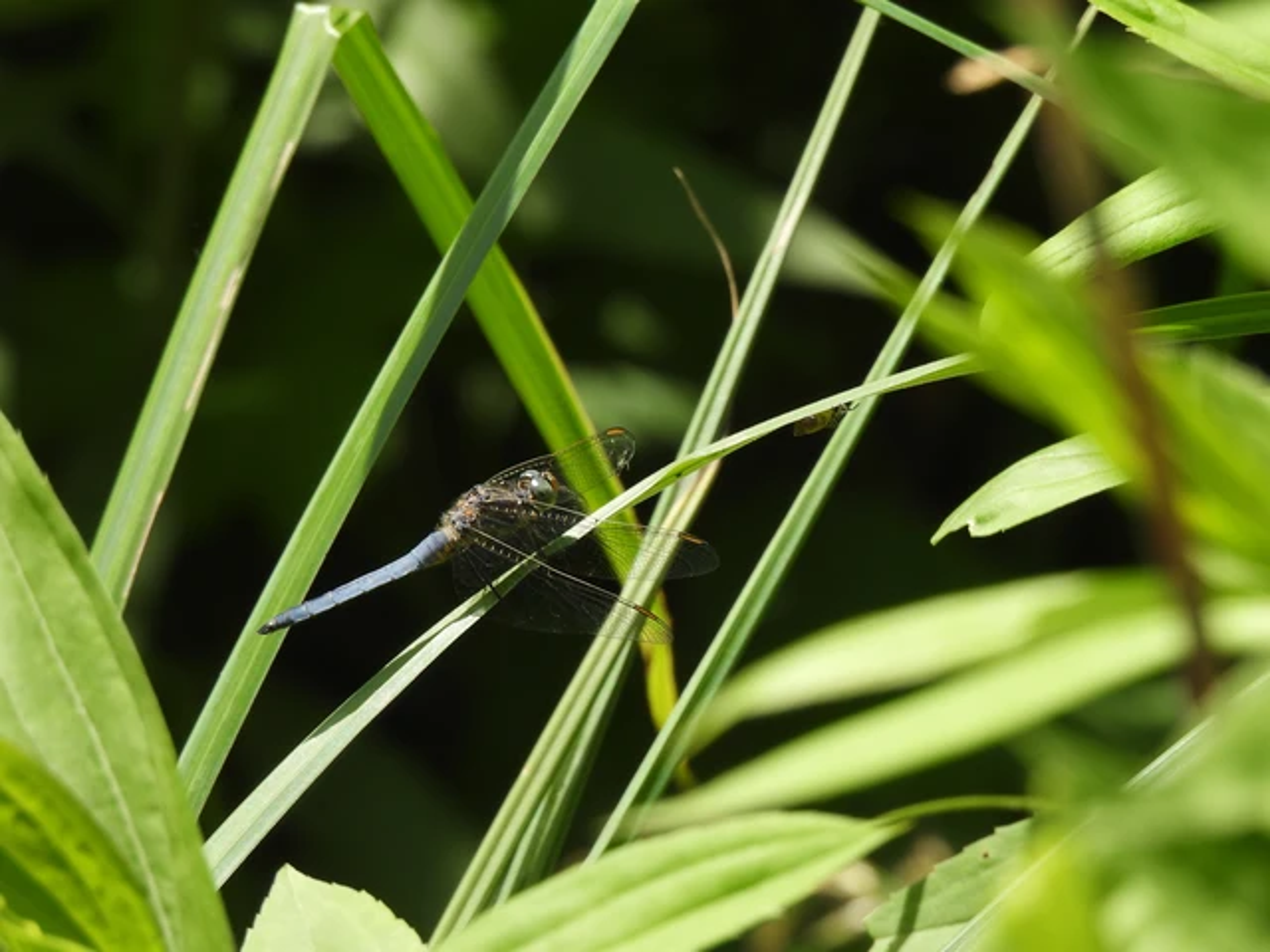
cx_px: 635
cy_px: 476
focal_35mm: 800
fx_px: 29351
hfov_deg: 2.5
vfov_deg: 1.9
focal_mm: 143
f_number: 6.3
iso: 100
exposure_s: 1/250
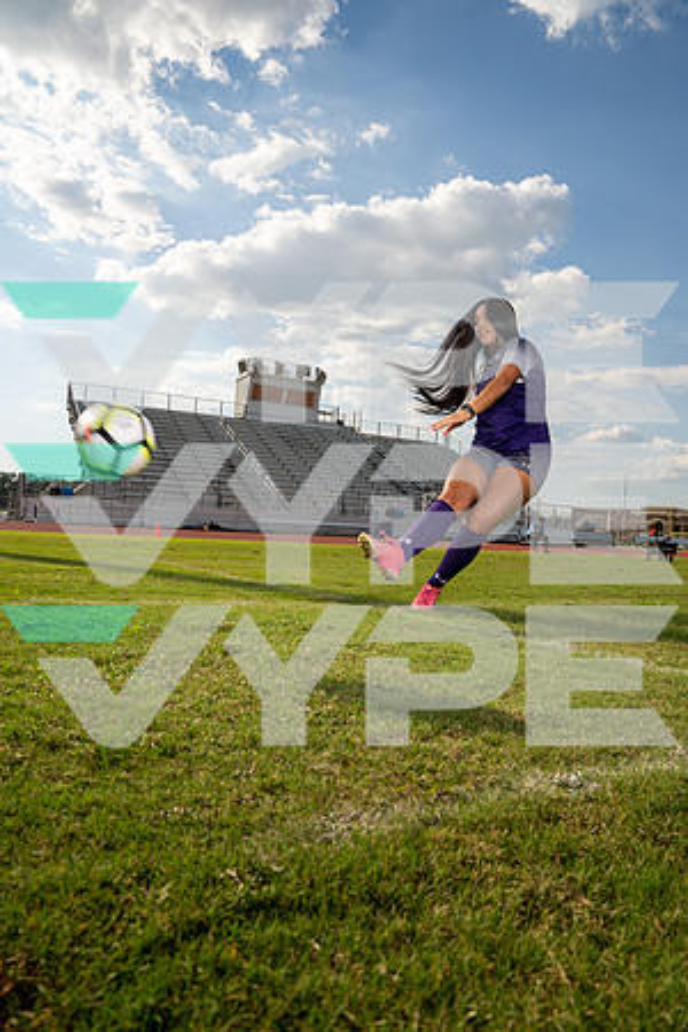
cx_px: 344
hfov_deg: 53.1
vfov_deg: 73.7
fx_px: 688
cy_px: 516
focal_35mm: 24
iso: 200
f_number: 7.1
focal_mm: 24
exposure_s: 1/640
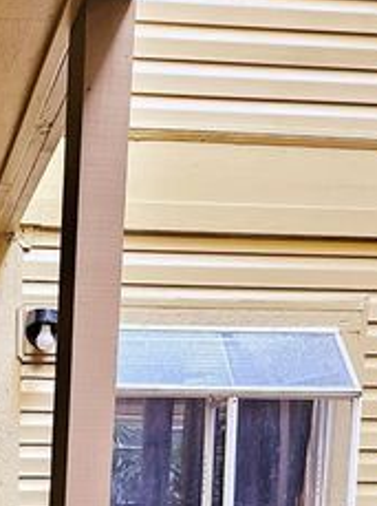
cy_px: 651
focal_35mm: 70
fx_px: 1019
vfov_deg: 24.4
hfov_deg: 20.1
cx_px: -26
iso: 320
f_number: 1.8
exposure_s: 1/120
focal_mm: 5
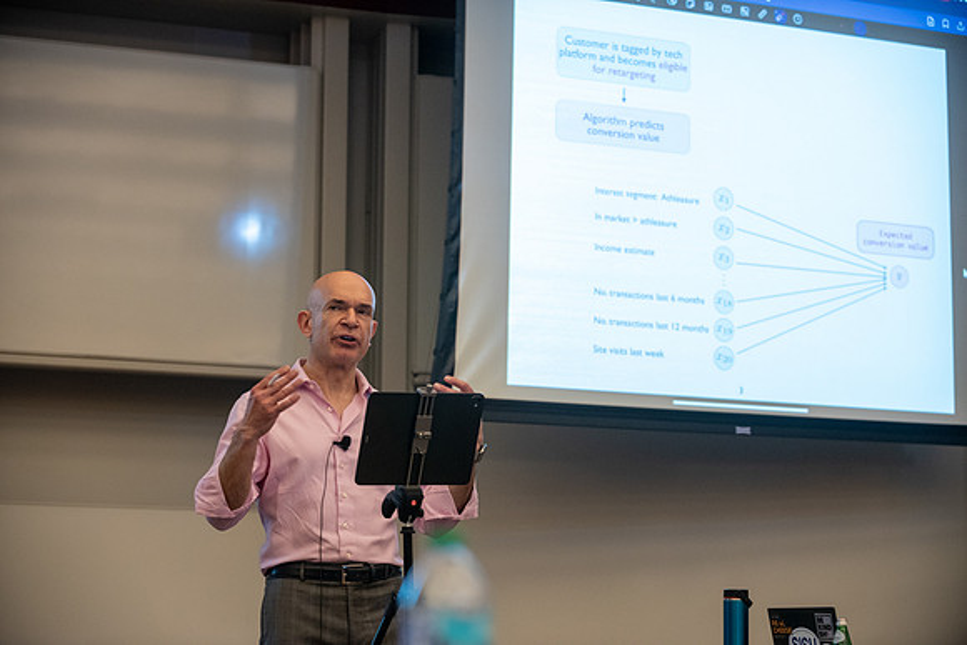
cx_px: 484
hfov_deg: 23.6
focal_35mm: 86
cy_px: 322
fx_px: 2310
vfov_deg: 15.9
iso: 2000
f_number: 3.2
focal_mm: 86
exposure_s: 1/200
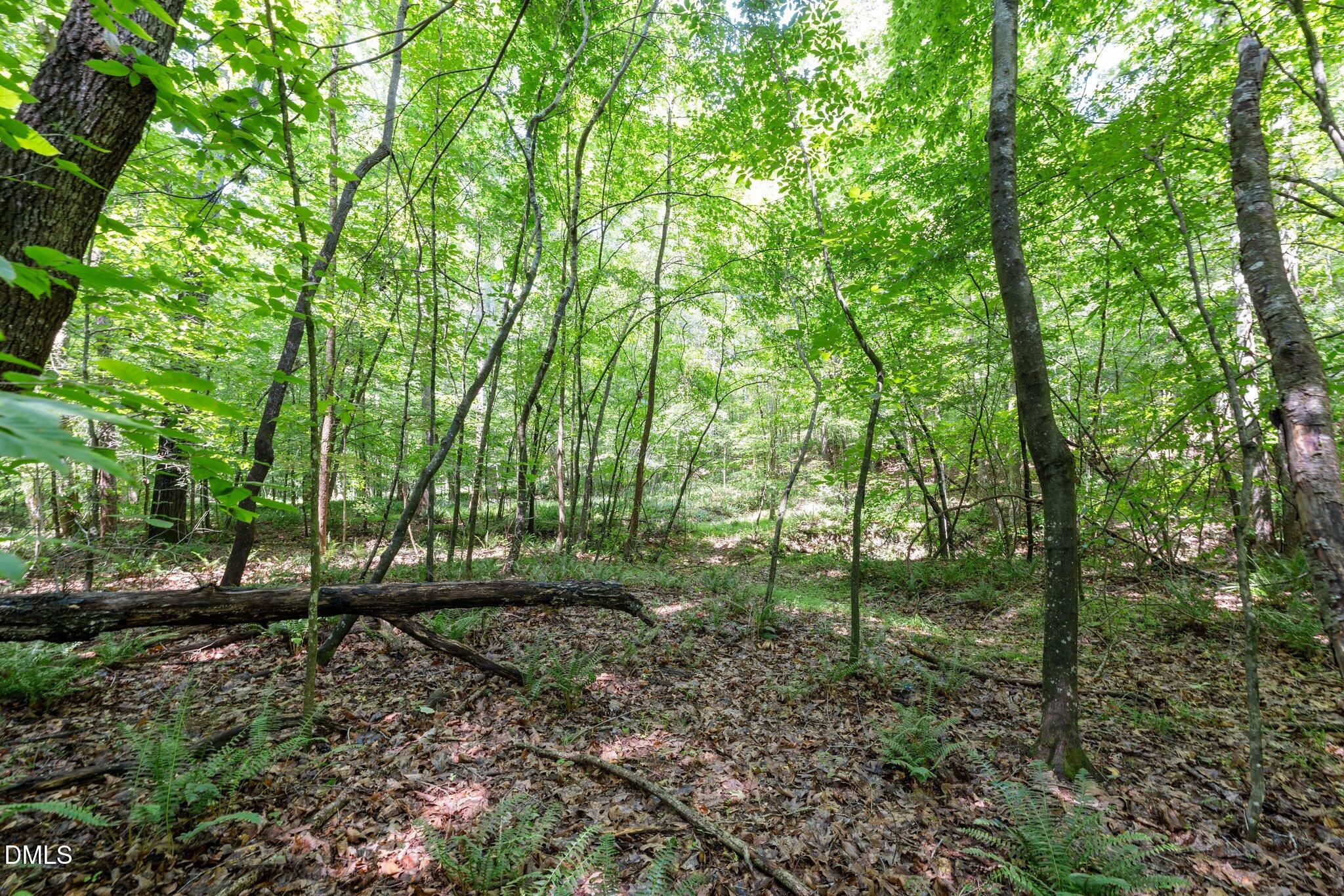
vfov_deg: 81.2
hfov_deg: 104.3
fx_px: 523
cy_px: 448
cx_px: 672
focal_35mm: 14
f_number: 7.1
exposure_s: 1/8
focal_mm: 14
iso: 200
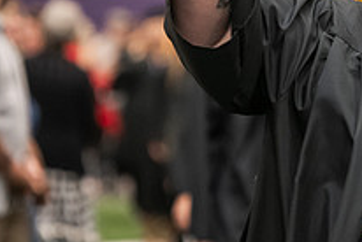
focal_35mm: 422
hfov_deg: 4.9
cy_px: 6
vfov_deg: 3.3
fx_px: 4249
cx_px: 420
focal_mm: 150
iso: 2500
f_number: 3.2
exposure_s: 1/200
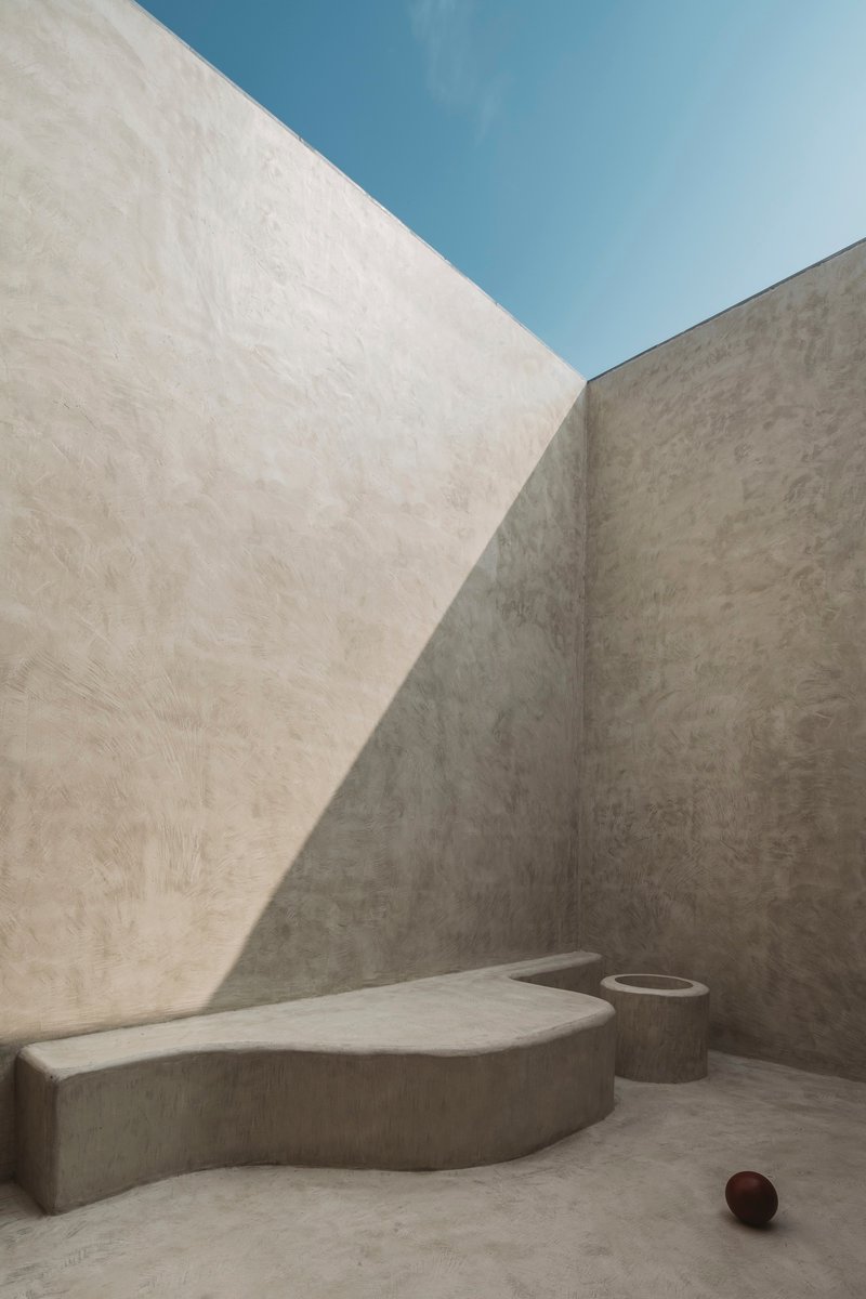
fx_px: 686
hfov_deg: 64.6
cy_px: 650
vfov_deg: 86.9
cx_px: 433
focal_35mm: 19
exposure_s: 1/500
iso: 100
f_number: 8
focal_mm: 19
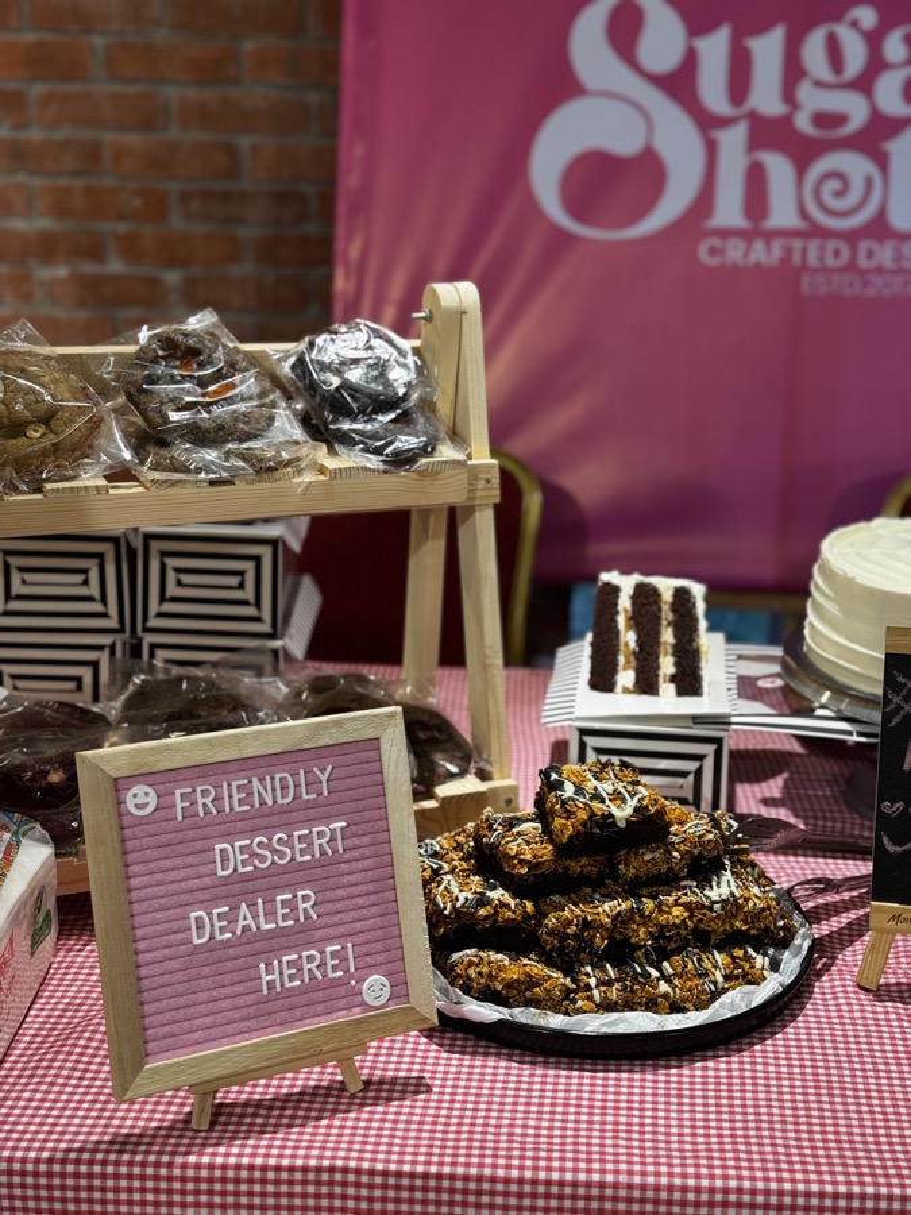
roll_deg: -1.4
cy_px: 608
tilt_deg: -16.5
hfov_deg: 30.3
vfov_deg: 39.7
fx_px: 1684
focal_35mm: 48
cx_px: 456
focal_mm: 6.76
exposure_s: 1/50
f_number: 1.78
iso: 64
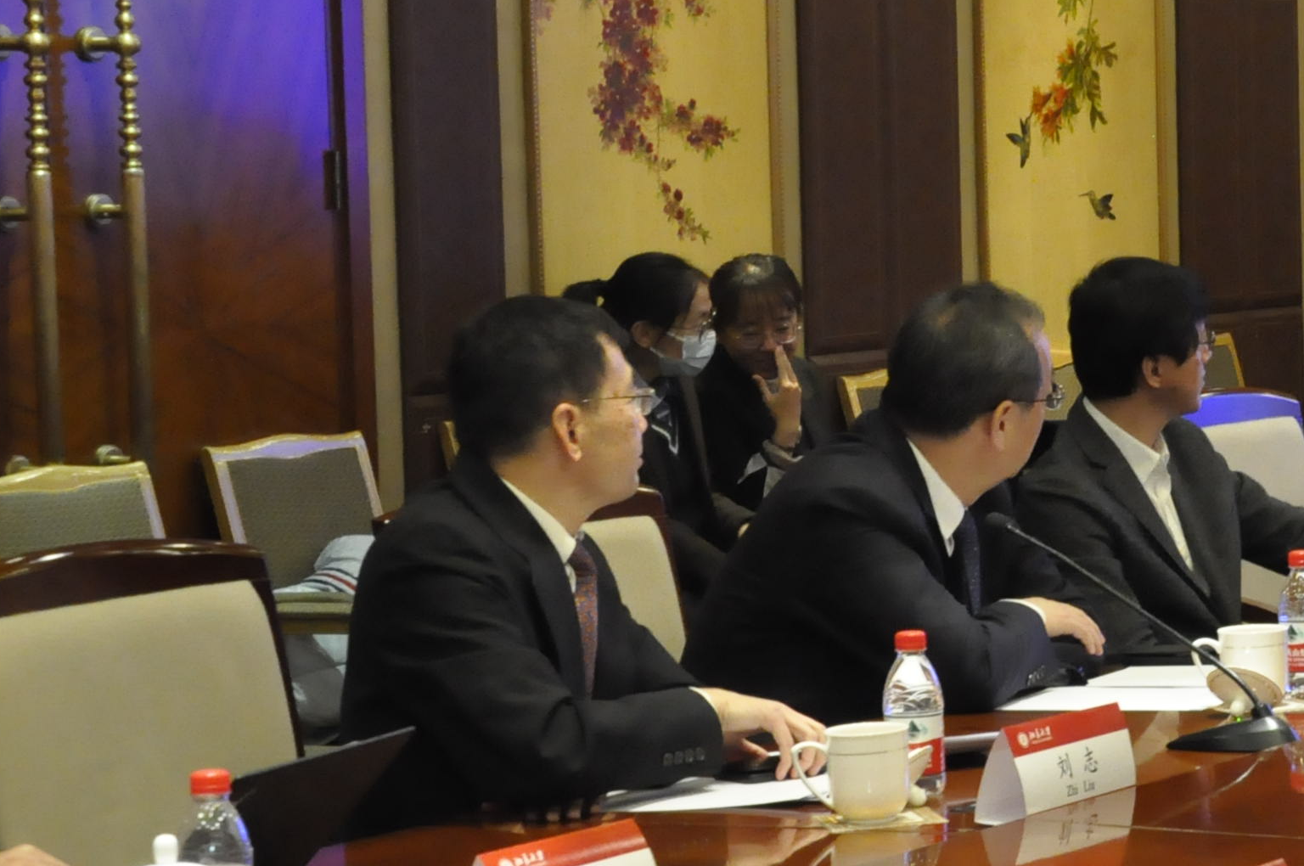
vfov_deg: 10.2
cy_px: 438
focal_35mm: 134
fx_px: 4848
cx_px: 1767
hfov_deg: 14.6
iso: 2500
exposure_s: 1/25
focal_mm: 32
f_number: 8
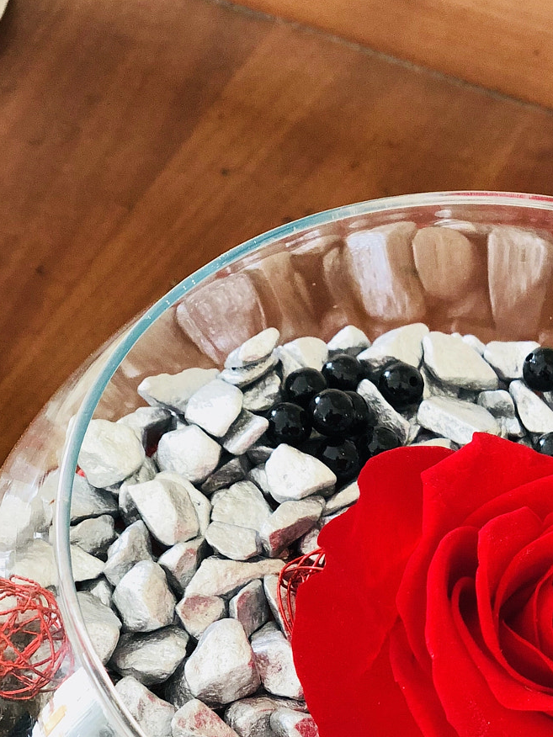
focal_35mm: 95
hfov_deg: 15.4
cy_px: 643
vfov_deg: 20.3
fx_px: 2024
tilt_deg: -53.8
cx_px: 487
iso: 100
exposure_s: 1/40
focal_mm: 6
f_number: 2.4
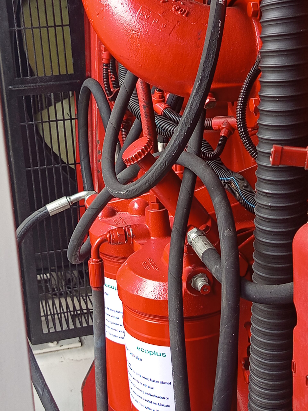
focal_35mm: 62
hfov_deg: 23.7
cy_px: 206
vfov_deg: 31.2
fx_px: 736
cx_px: 154
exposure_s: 1/100
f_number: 1.7
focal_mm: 5.24
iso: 169
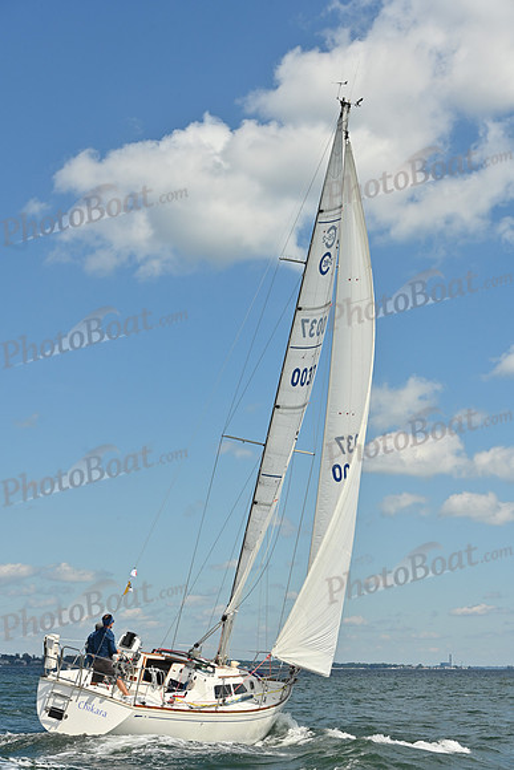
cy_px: 385
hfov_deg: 19.5
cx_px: 257
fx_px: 1498
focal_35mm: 70
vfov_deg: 28.8
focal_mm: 70
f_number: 8
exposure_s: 1/1250
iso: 250
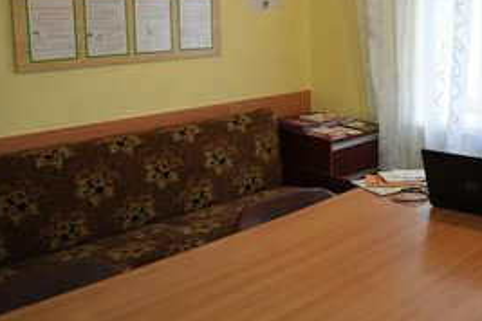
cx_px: 343
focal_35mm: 42
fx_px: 562
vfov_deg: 31.4
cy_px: 87
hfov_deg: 45.3
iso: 1600
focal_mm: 28
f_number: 4
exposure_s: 1/160
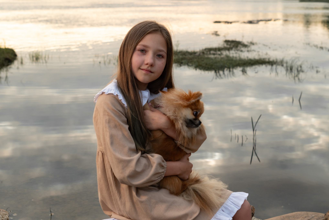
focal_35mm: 63
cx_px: 176
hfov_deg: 31.9
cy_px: 102
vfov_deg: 21.6
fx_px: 576
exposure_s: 1/250
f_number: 5.6
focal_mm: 50
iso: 250
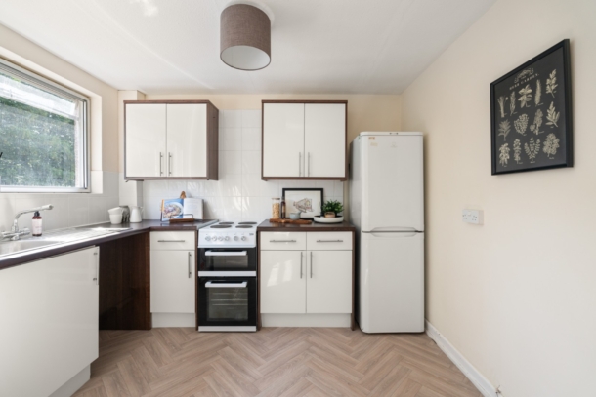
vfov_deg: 73.8
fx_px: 265
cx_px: 298
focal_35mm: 16
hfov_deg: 96.7
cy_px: 198
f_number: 8
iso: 400
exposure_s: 1/15
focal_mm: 16
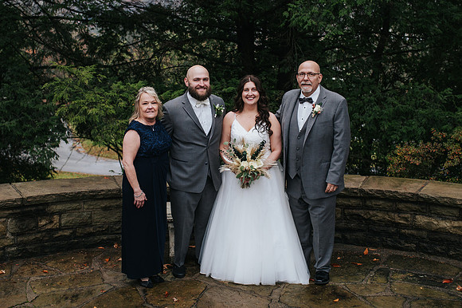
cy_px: 137
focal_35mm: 47
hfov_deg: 41.8
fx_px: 605
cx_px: 224
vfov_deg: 28.5
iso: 800
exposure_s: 1/400
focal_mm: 35
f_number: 3.2
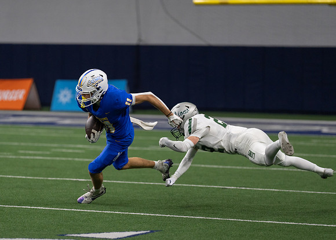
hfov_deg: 8.5
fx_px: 2269
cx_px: 120
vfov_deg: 6.1
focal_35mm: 238
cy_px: 144
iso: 1600
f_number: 2.8
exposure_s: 1/1250
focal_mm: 180
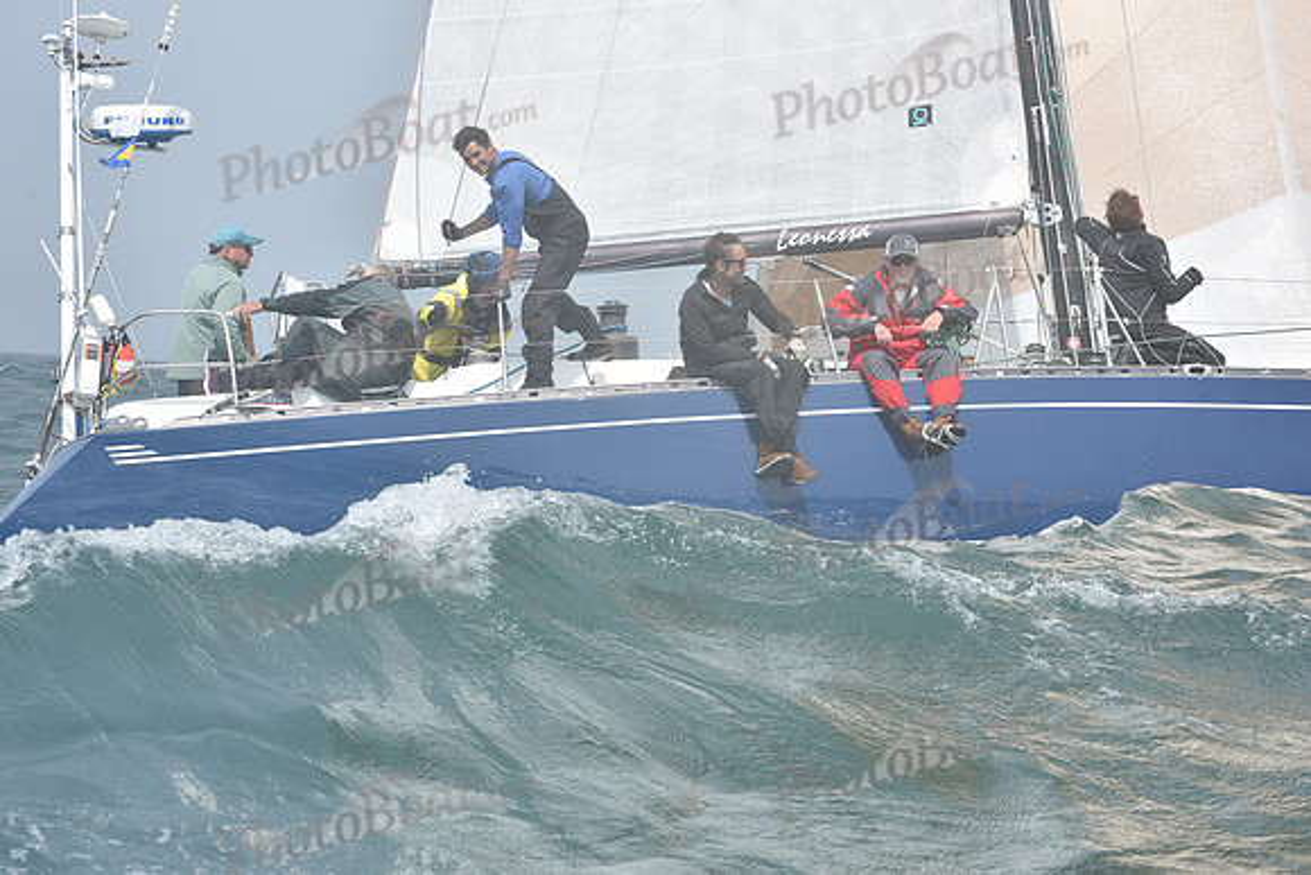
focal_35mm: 92
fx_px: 3351
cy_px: 438
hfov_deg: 22.1
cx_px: 656
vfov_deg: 14.9
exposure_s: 1/800
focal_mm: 92
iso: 320
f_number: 11
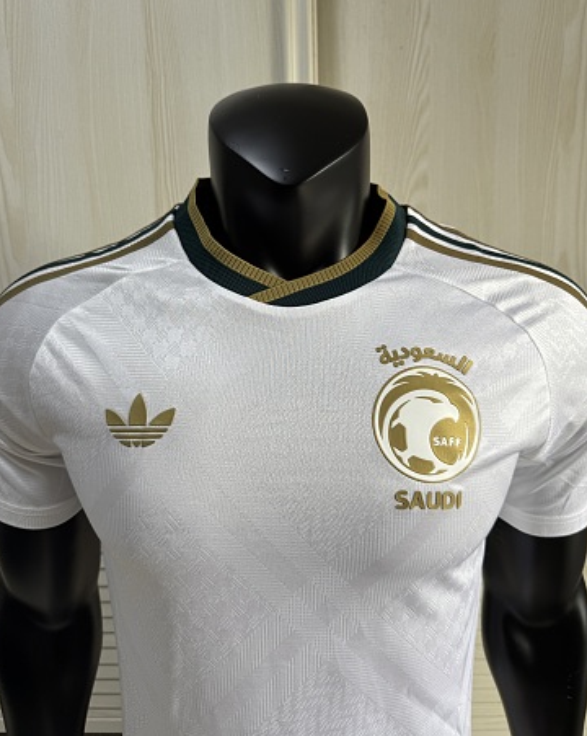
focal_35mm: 26
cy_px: 341
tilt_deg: -8.9
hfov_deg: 54.9
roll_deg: +1.4
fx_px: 565
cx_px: 286
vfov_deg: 66.0
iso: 100
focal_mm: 6.76
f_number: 1.78
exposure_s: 1/121
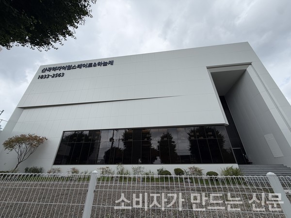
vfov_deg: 85.7
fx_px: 118
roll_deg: +1.1
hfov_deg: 102.1
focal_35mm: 14
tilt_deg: +28.3
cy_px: 109
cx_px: 146
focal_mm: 2.22
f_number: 2.2
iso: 20
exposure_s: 1/985
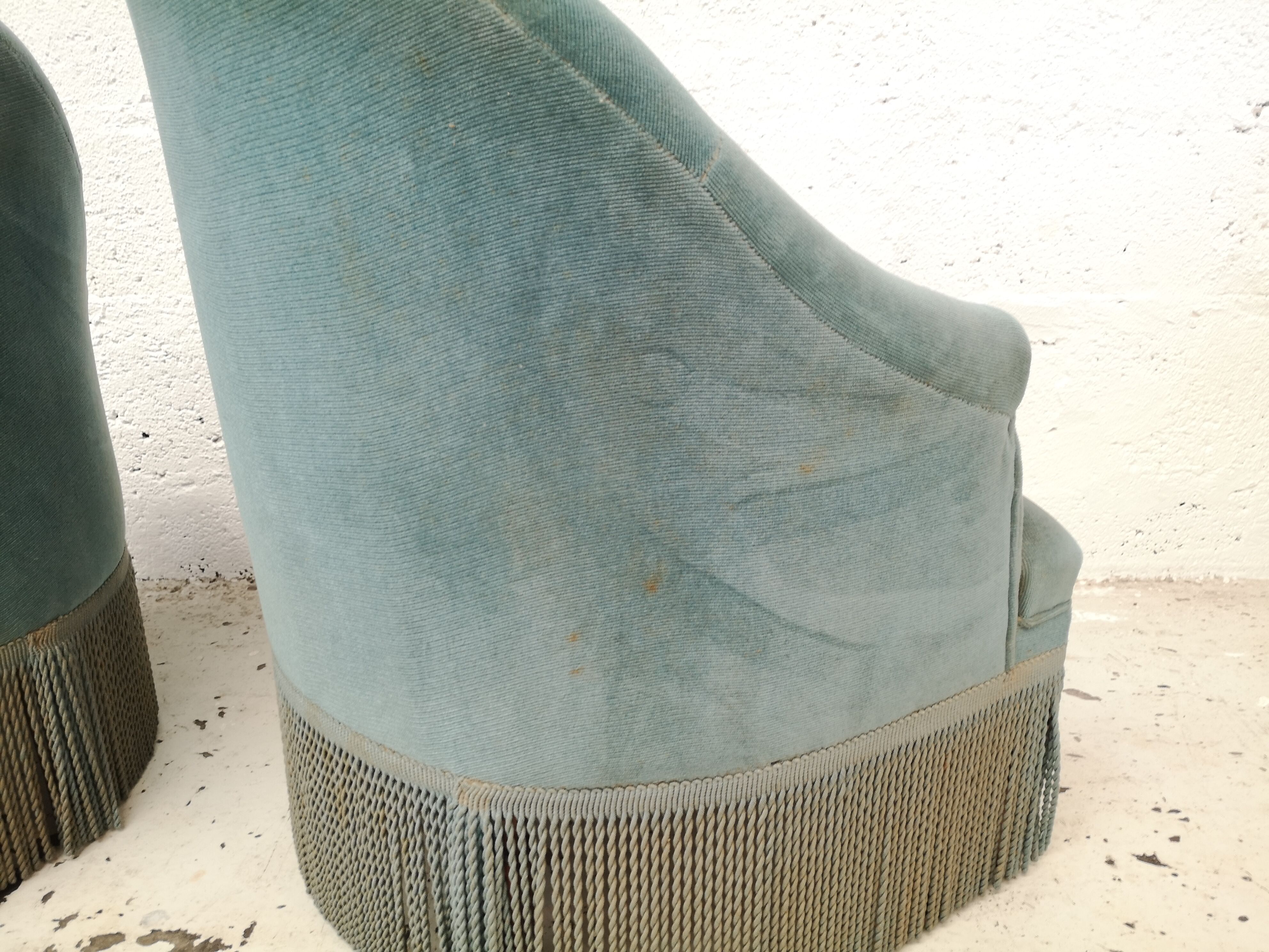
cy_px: 476
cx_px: 634
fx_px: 990
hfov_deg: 65.3
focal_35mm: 27
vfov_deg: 51.4
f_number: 1.8
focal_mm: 3.95
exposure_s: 1/10
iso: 50
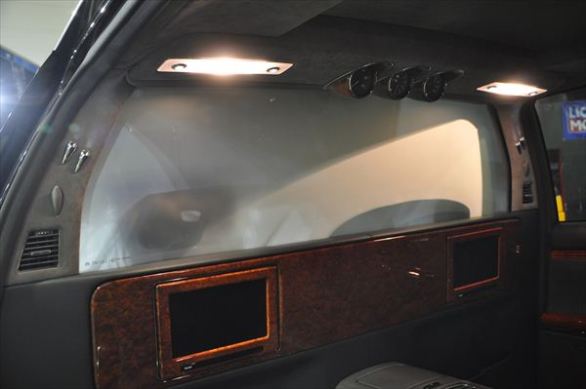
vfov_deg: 39.9
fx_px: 536
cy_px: 194
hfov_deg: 57.3
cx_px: 293
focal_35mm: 33
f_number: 3.8
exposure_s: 1/10
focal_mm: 22
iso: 800
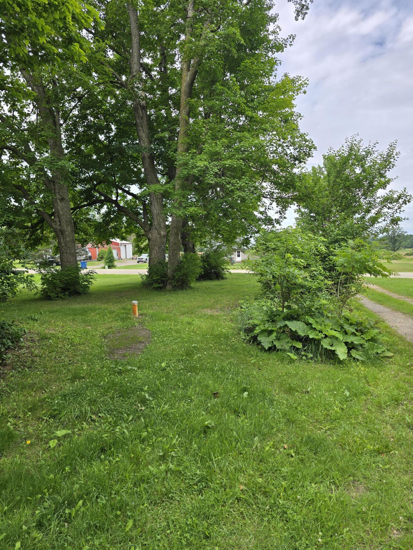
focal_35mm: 23
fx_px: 366
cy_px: 275
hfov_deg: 58.9
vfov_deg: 73.9
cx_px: 206
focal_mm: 6.3
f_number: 1.7
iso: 12
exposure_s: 1/501
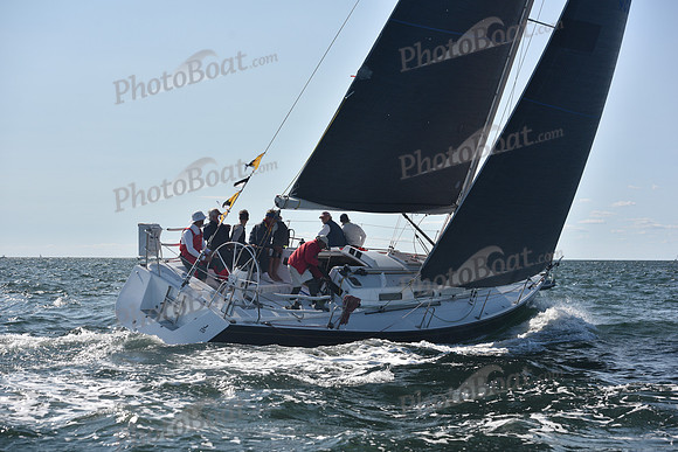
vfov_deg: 19.5
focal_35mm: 70
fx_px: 1319
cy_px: 226
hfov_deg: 28.8
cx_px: 339
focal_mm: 70
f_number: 5.6
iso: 250
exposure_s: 1/1000
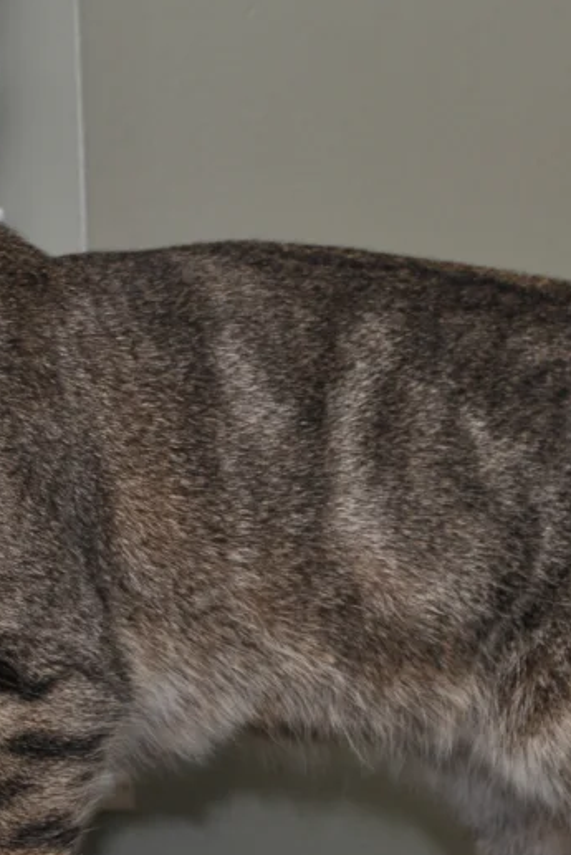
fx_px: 7608
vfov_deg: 6.4
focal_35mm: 320
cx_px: 281
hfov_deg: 4.3
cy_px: 494
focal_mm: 92
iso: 320
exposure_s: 1/60
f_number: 5.6
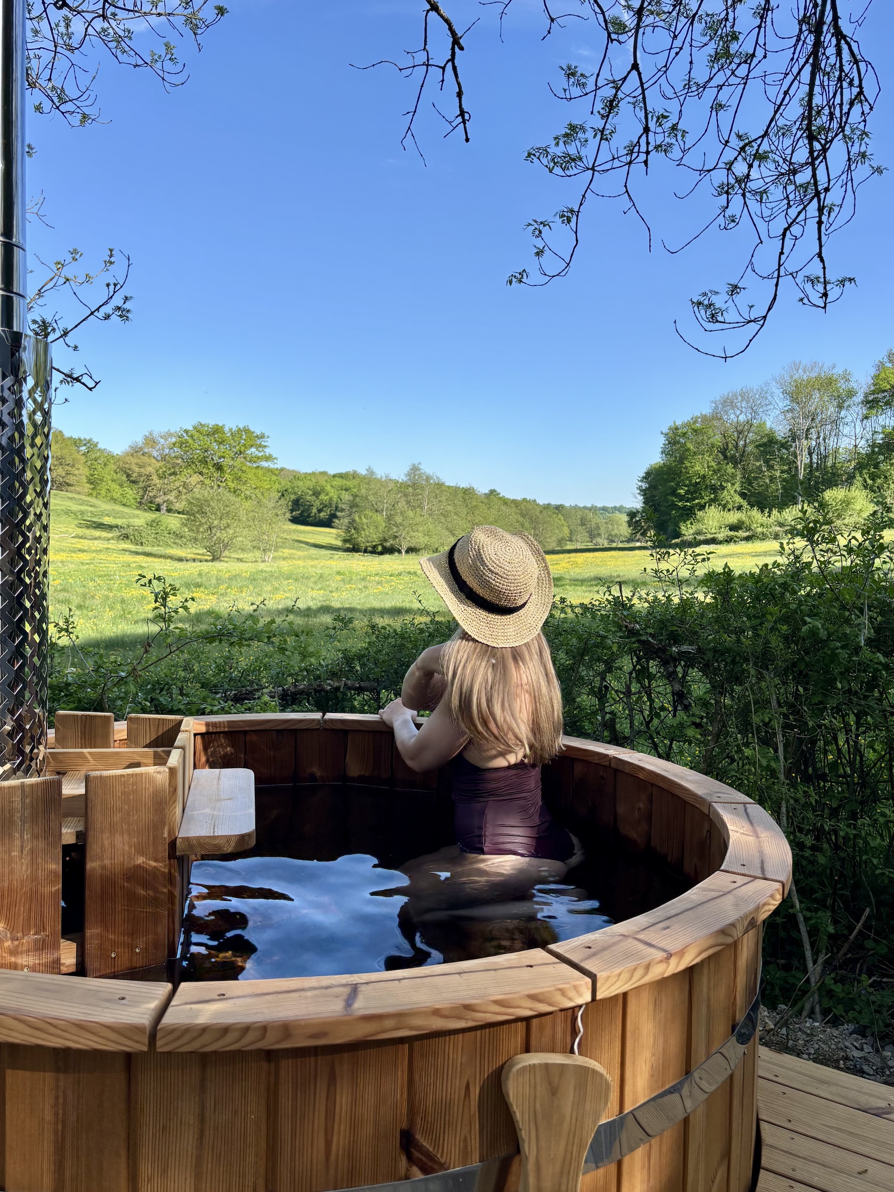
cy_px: 577
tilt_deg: -4.4
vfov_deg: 65.3
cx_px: 447
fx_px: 930
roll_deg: -0.8
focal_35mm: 27
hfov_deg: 51.4
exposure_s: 1/1667
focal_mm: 5.96
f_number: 1.6
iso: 50
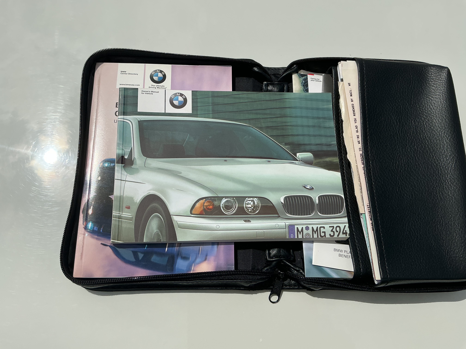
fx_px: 390
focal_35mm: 29
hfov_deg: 61.7
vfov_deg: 48.2
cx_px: 233
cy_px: 174
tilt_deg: -65.2
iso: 25
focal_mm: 3
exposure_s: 1/8621
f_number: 1.8
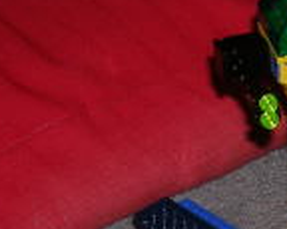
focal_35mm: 165
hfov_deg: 11.3
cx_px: 415
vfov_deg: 8.8
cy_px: 452
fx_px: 1401
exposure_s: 1/60.1
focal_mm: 5.8
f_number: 2.8
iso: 50
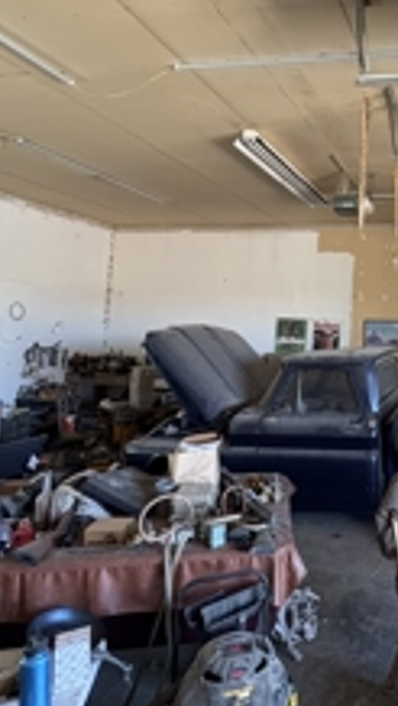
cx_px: 385
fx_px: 524
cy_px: 282
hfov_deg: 37.7
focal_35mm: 28
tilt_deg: +5.5
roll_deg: -1.4
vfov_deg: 67.2
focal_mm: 2.22
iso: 250
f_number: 2.2
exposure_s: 1/60
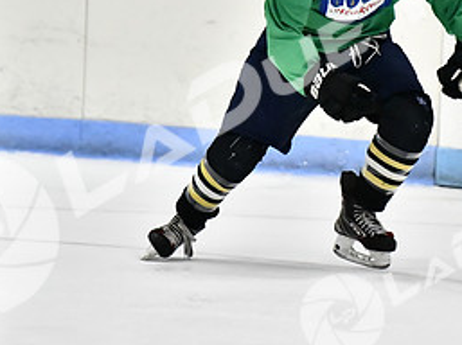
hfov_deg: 3.3
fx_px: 8038
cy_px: 51
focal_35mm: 603
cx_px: 297
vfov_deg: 2.5
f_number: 2.8
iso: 8000
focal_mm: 185
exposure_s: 1/1600
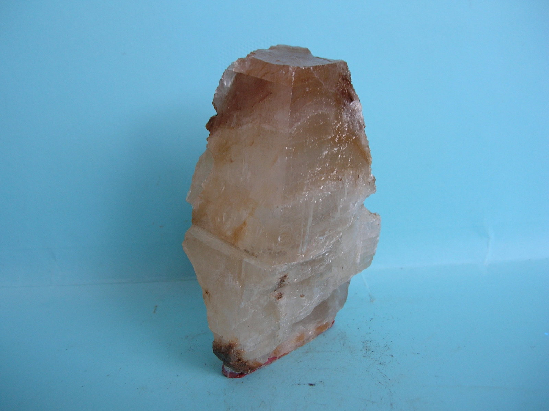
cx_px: 274
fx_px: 570
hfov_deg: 51.4
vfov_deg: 39.6
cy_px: 206
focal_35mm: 36
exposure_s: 1/4
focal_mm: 6
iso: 50
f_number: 2.7
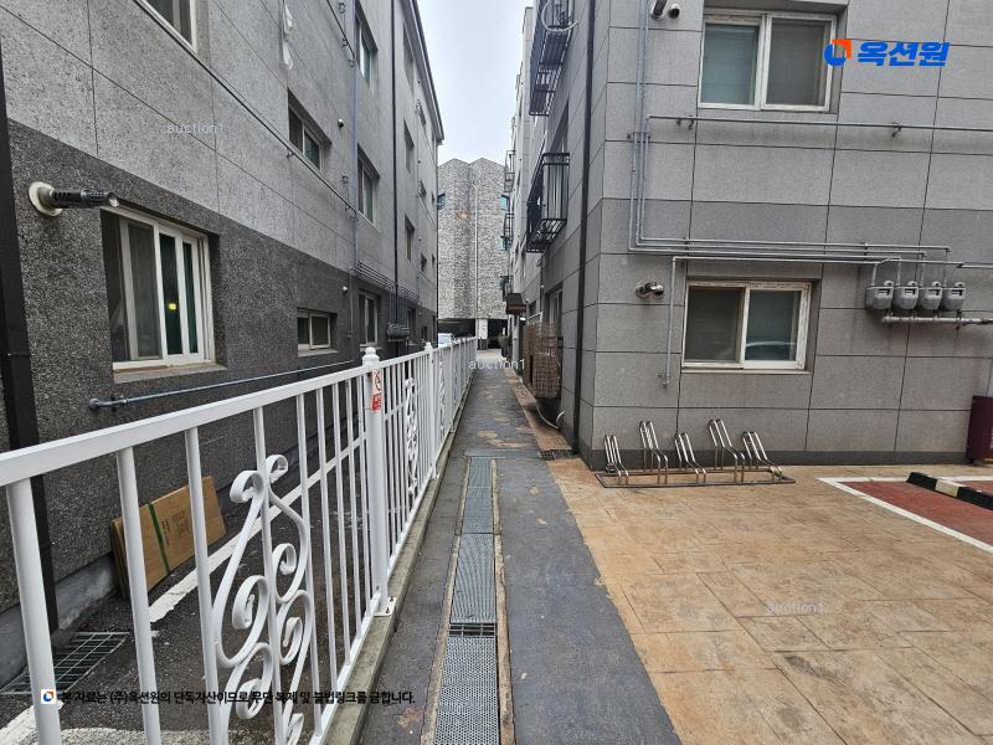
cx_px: 496
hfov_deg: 106.2
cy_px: 372
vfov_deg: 89.9
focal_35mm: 13
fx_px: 373
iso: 64
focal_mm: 2.2
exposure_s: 1/120
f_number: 2.2
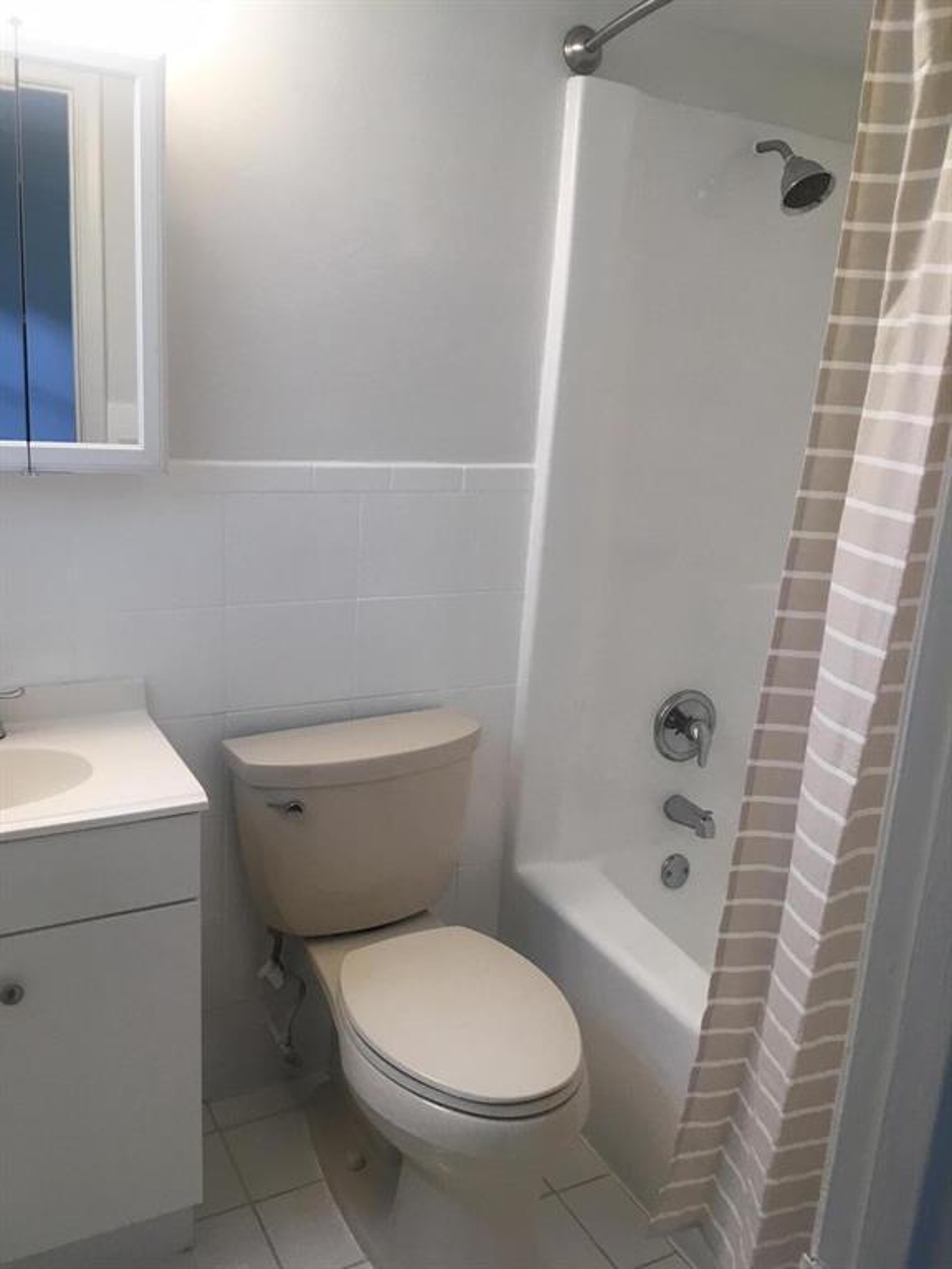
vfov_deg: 61.7
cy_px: 634
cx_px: 476
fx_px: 1063
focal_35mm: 29
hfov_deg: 48.2
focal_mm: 4.15
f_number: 2.2
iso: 32
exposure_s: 1/30
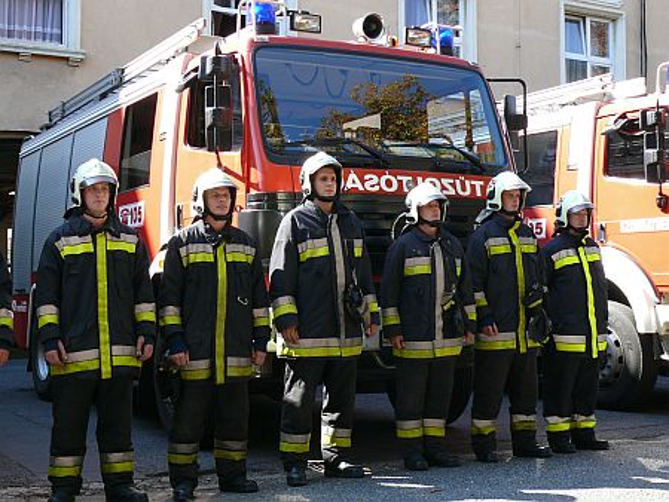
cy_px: 251
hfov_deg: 34.9
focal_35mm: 55
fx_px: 1064
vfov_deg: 26.6
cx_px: 334
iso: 100
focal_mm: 9.6
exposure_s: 1/125
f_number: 4
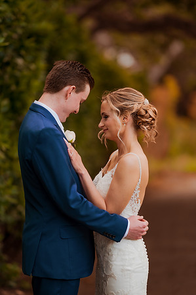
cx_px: 98
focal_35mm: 135
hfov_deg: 10.1
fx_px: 1105
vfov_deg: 15.2
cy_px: 148
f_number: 1.8
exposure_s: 1/1000
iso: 320
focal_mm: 135
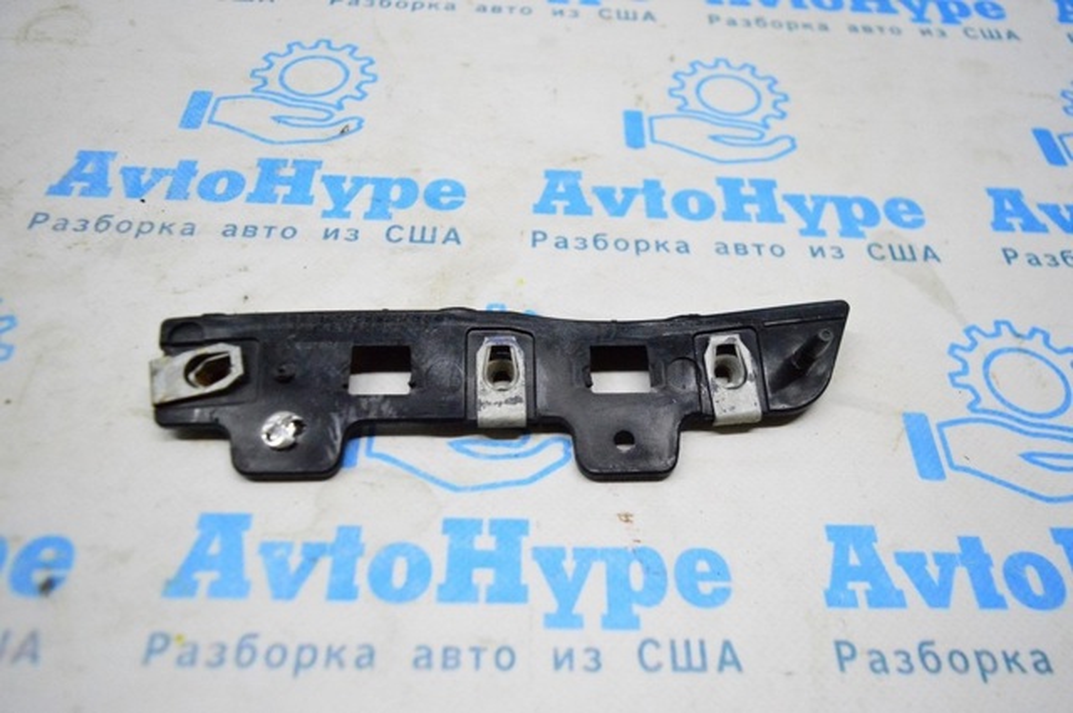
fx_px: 804
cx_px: 536
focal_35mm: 27
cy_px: 356
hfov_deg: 67.4
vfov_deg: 47.8
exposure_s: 1/1000
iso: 6400
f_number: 3.5
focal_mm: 18
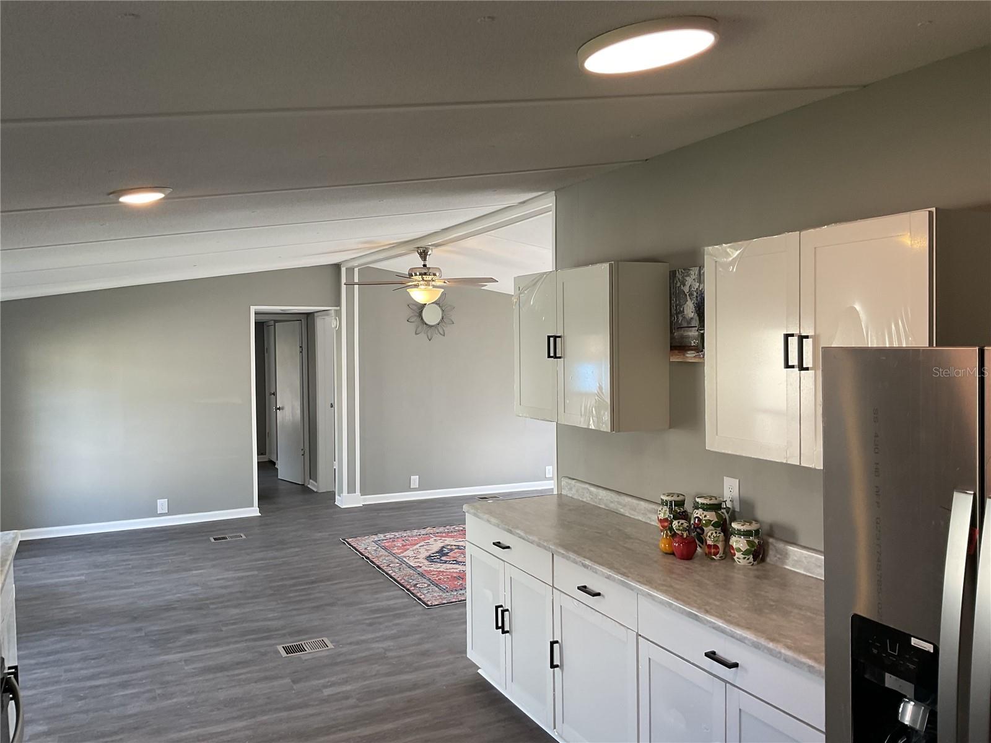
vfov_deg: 48.2
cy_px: 372
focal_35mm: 29
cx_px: 496
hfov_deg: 61.7
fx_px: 830
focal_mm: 3
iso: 40
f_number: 1.8
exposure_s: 1/120
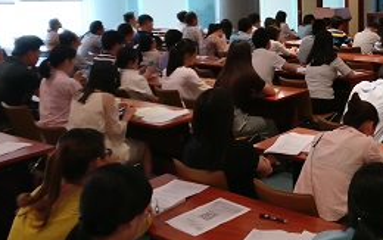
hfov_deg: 33.7
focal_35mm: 57
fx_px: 595
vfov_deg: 22.6
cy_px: 60
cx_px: 348
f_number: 2
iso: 500
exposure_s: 1/25
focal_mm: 4.26
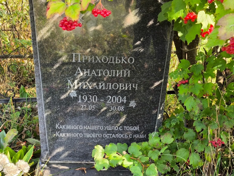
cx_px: 117
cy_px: 88
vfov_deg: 29.1
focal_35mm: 50
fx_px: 338
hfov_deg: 38.2
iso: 64
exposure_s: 1/120
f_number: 1.7
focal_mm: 4.71
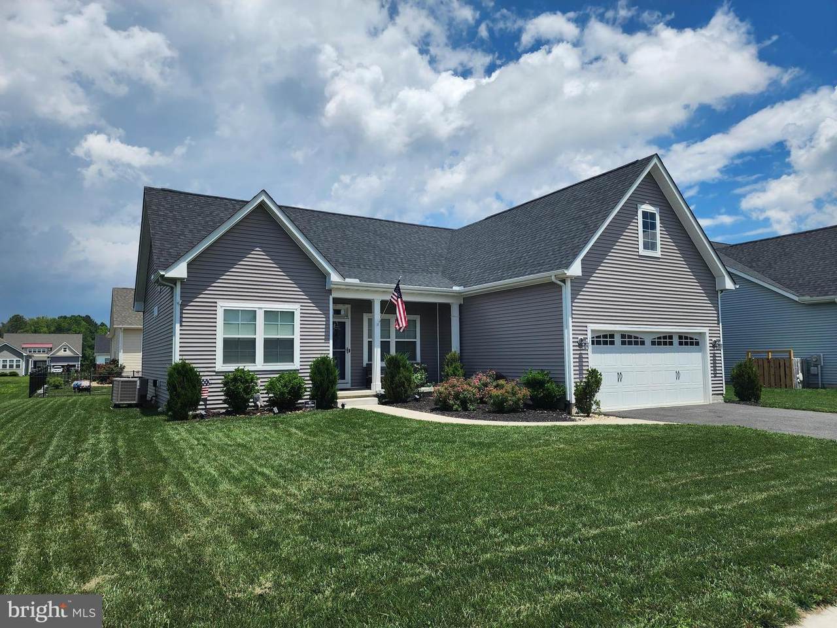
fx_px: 556
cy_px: 314
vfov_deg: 58.9
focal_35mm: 23
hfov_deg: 73.9
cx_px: 418
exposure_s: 1/1819
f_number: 1.8
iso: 12
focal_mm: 6.4
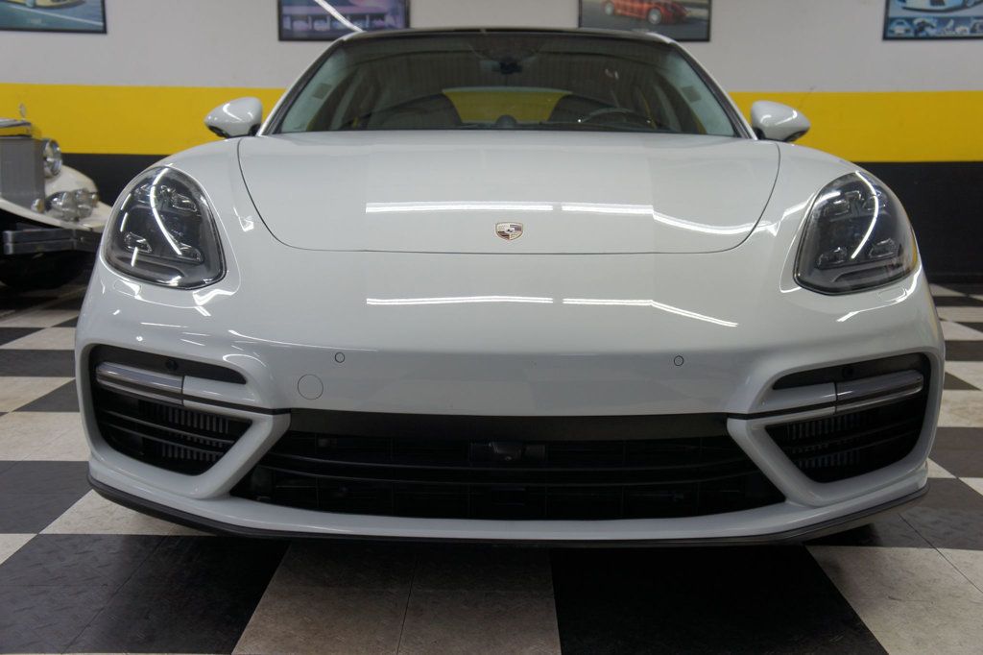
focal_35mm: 38
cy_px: 328
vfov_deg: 35.5
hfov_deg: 51.3
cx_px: 492
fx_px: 1024
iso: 200
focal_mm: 25
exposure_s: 1/40
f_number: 4
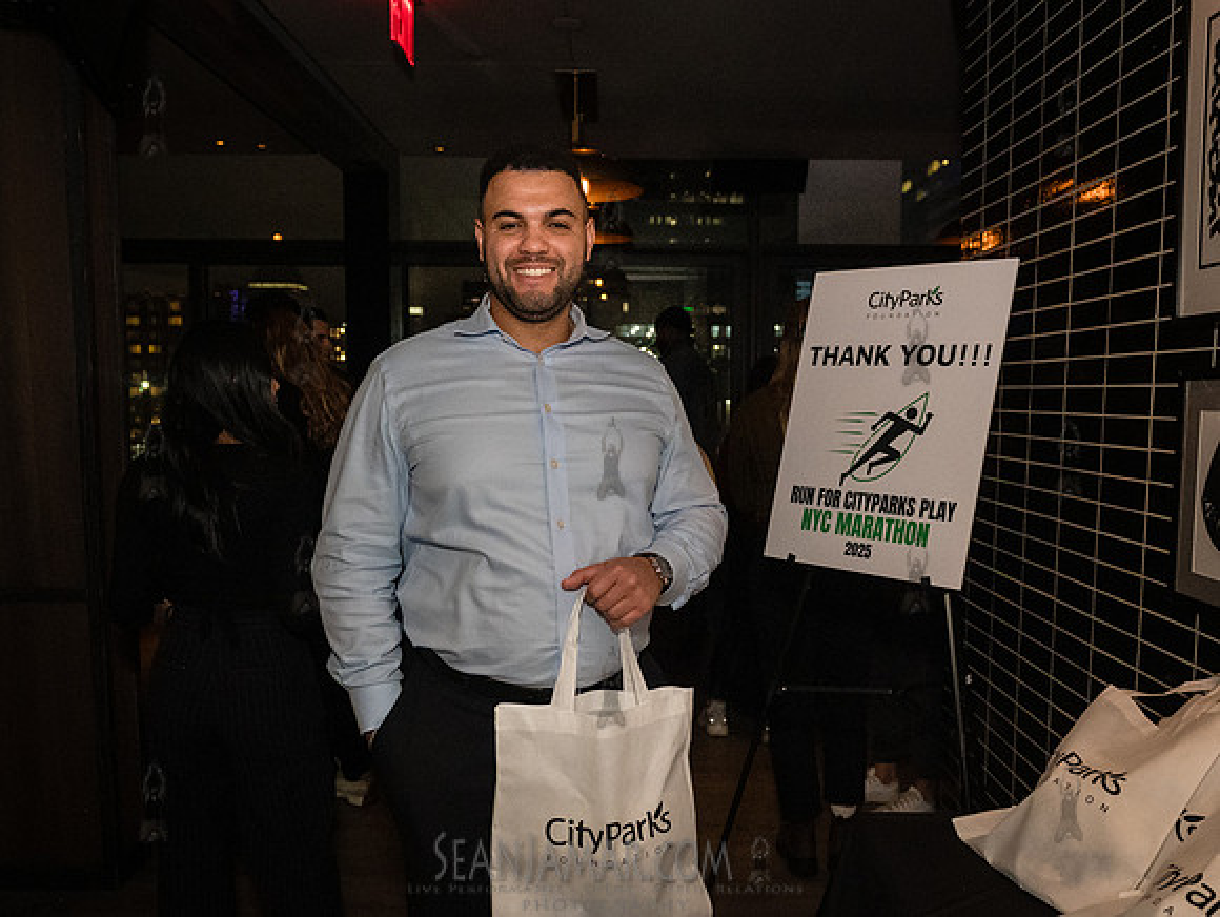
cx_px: 650
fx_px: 1030
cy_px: 498
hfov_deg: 61.2
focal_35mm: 29
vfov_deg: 47.9
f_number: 4
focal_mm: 24
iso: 12800
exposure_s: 1/400
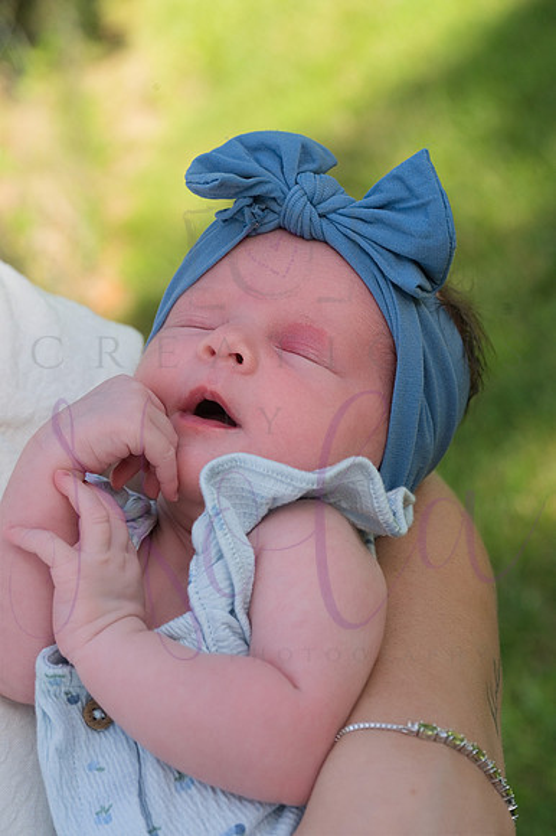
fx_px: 1879
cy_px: 418
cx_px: 278
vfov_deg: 25.1
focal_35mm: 81
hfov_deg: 16.8
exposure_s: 1/320
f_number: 8
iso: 400
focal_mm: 81
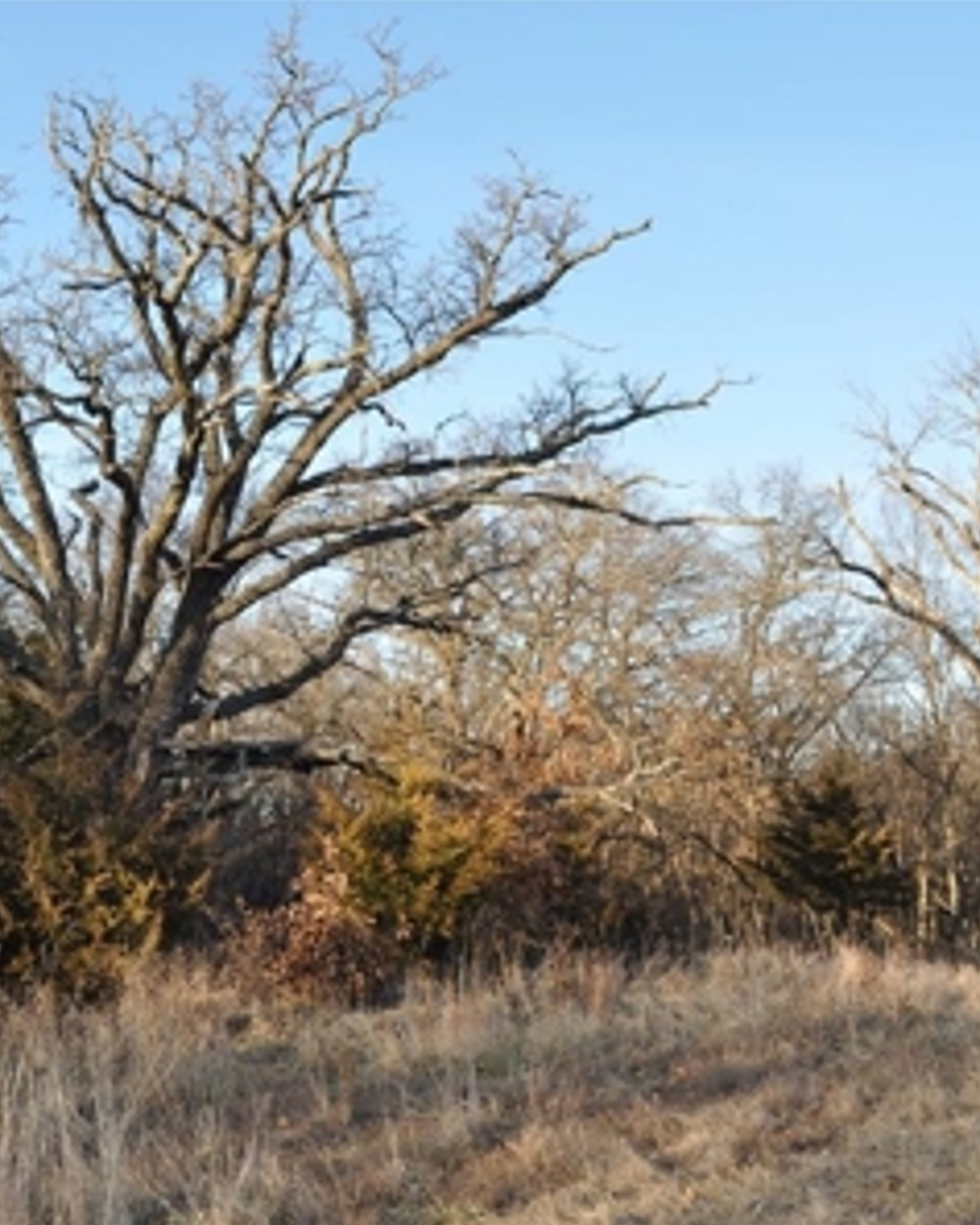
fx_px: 1703
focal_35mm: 47
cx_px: 170
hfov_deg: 31.1
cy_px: 612
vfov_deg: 39.5
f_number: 7.1
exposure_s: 1/200
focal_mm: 22
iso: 200
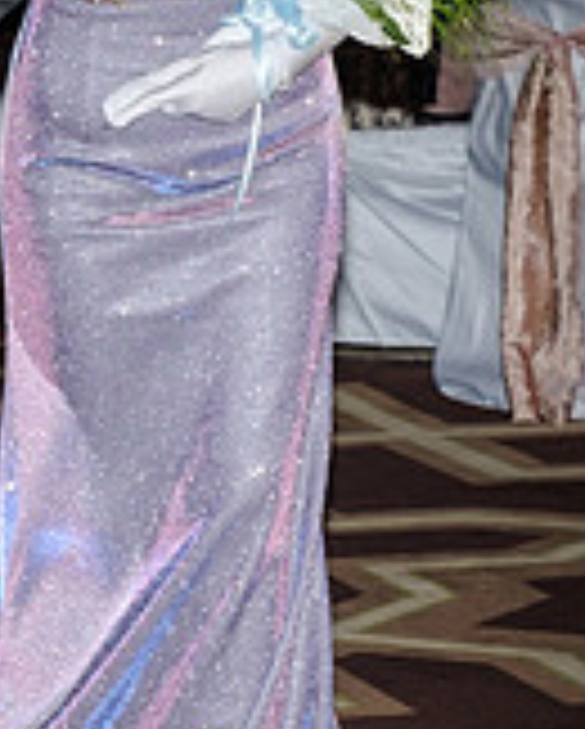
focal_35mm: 276
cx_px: 45
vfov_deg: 7.0
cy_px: 212
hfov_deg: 5.6
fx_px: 5962
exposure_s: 1/125
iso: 200
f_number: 2.8
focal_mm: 44.1
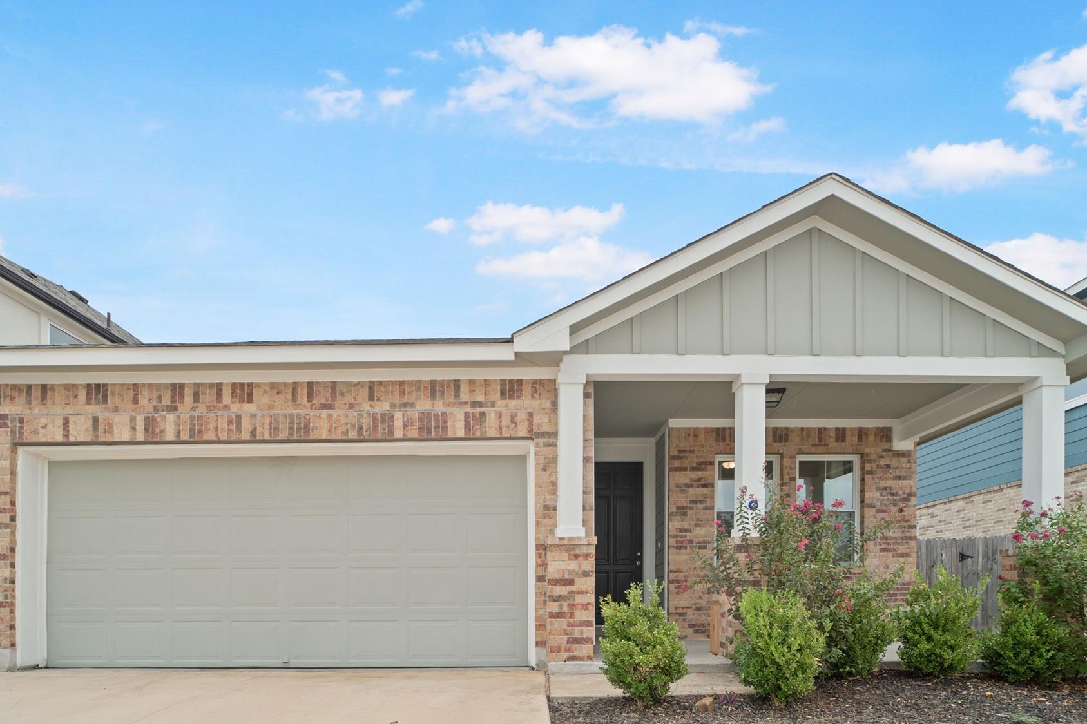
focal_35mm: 17
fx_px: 513
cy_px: 433
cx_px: 521
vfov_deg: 69.7
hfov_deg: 93.2
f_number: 8
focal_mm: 14
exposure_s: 1/750
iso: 320
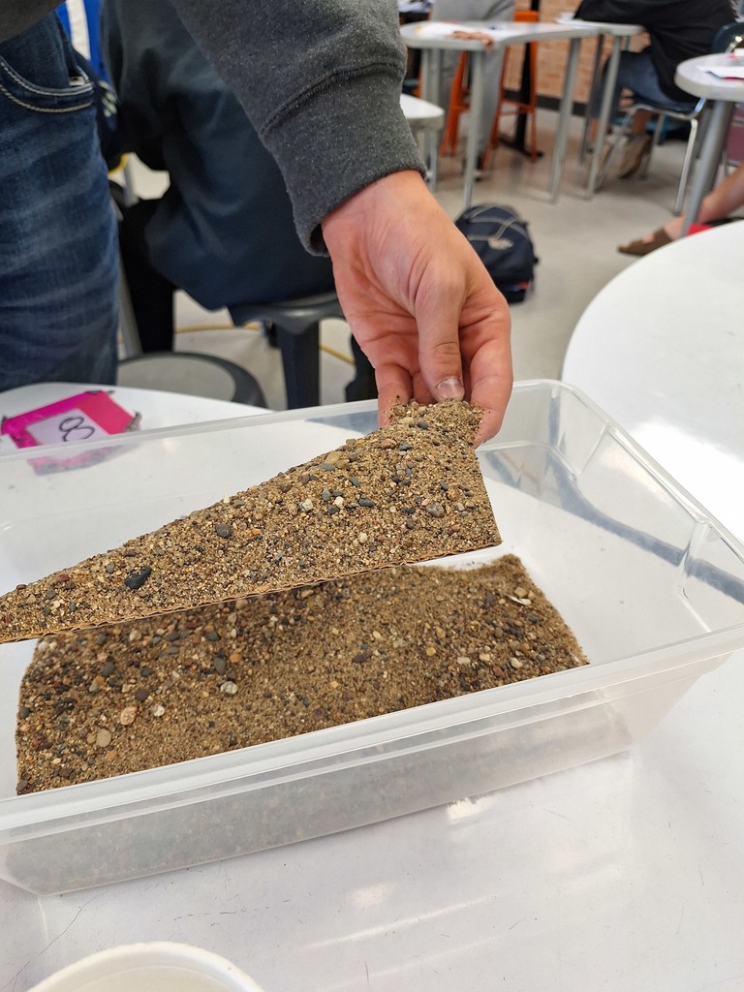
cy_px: 496
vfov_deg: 73.9
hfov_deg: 58.9
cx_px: 372
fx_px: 659
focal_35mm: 23
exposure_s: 1/60
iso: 64
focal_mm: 5.54
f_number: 1.8
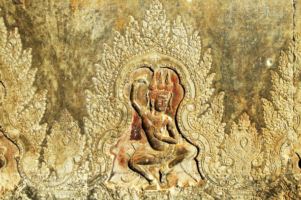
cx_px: 150
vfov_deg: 36.8
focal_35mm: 36
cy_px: 100
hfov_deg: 53.2
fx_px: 301
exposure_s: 1/800
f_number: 6.3
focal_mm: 24
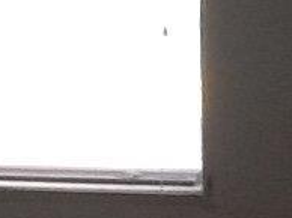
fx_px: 1837
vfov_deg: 6.8
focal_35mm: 218
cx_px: -333
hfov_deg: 8.5
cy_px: 192
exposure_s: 1/40
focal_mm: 2.03
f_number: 2.4
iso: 50
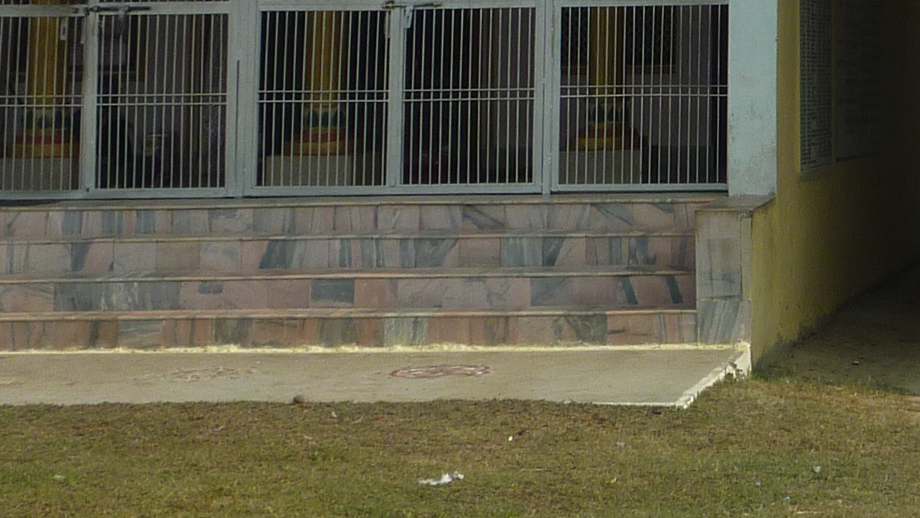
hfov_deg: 18.7
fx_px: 2659
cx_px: 1082
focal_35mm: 109
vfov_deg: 10.5
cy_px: -404
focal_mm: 5.2
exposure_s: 1/640
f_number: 3.5
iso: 80
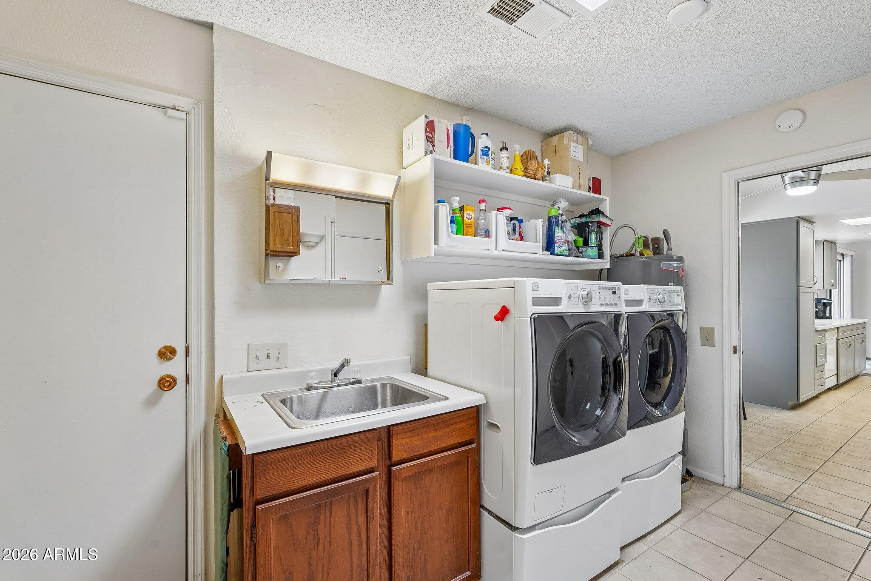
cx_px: 436
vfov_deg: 72.0
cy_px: 290
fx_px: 399
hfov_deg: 95.0
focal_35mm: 16
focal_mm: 16.5
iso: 400
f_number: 8
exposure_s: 1/13
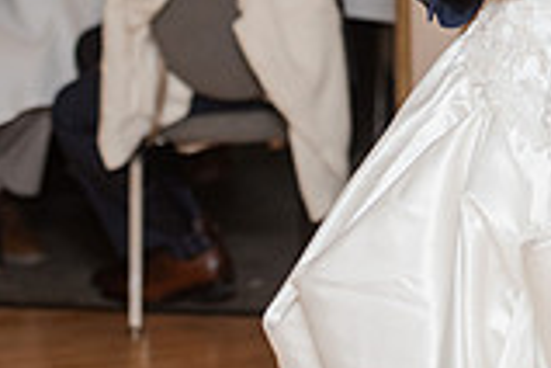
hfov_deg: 8.0
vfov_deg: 5.3
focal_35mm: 255
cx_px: 502
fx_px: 3903
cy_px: -276
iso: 500
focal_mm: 70
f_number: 2.8
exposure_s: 1/125
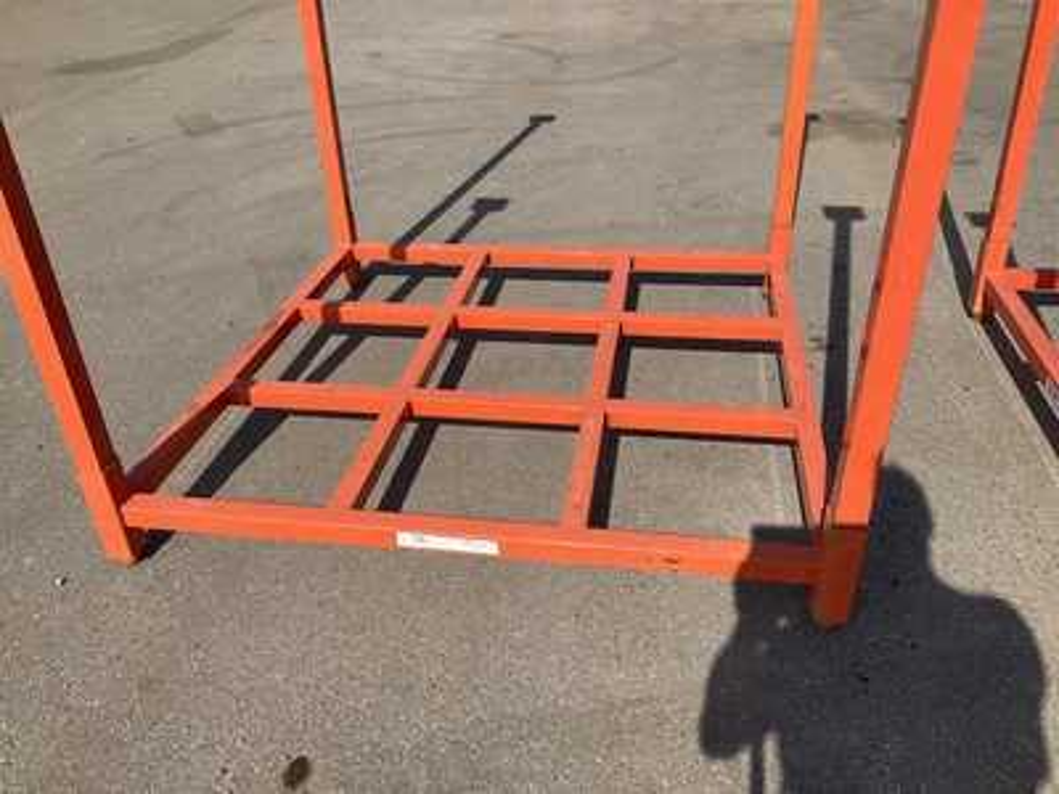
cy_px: 397
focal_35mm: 29
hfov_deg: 61.7
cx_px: 530
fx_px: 887
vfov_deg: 48.2
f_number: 1.8
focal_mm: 3
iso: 25
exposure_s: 1/2320
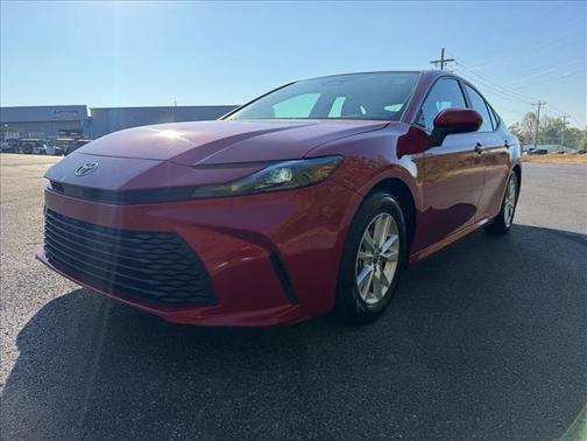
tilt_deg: -7.7
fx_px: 407
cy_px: 220
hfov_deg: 71.6
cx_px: 294
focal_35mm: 24
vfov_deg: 56.8
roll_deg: +1.3
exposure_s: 1/2907
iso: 80
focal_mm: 6.76
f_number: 1.78
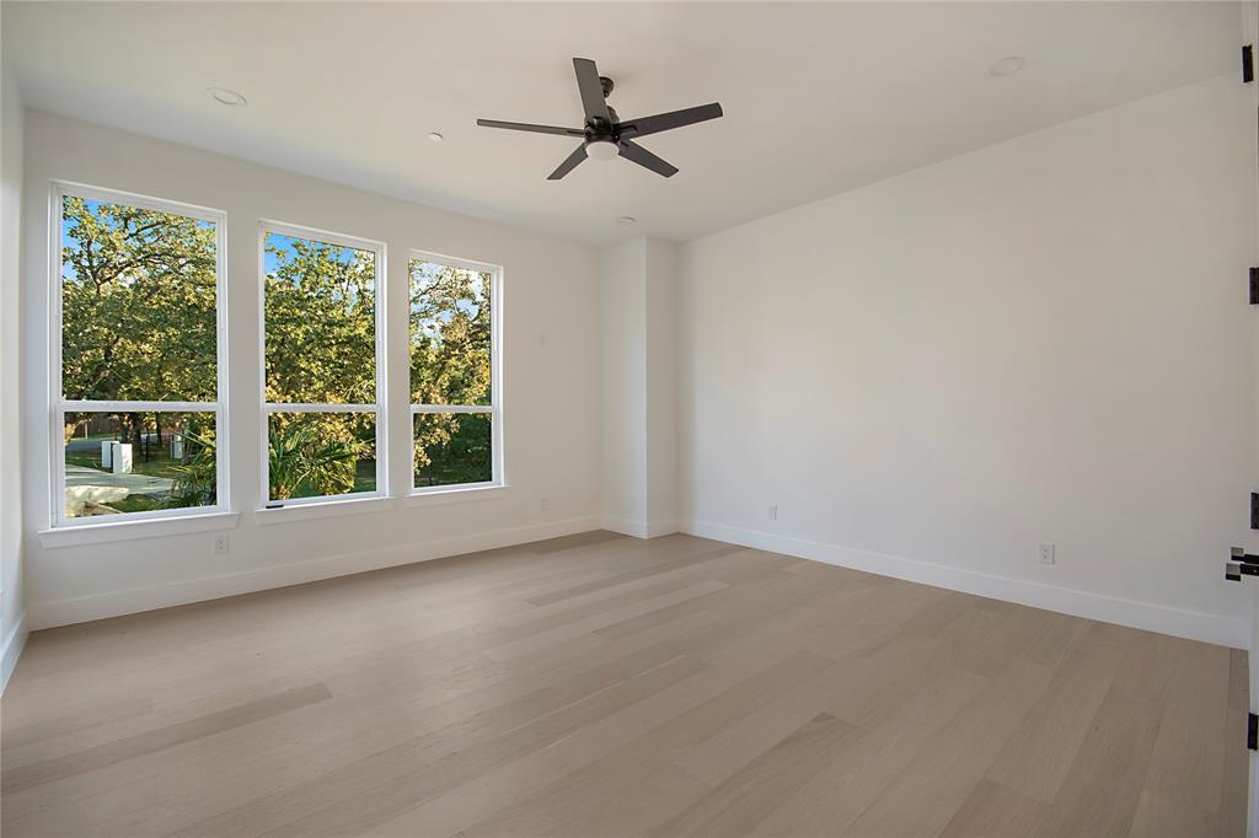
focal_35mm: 15
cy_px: 419
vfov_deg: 77.3
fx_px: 524
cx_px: 630
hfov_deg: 100.4
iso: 100
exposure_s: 1/15
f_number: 8
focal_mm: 10
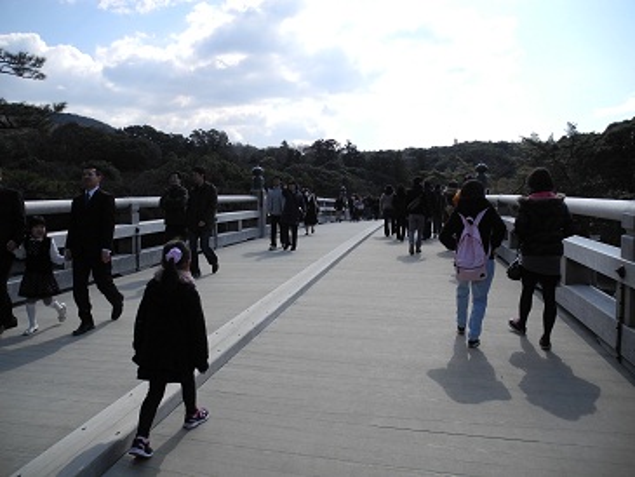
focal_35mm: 28
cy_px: 238
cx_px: 318
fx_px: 514
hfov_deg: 63.4
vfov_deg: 49.8
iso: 100
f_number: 2.8
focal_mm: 6
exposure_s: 1/1700
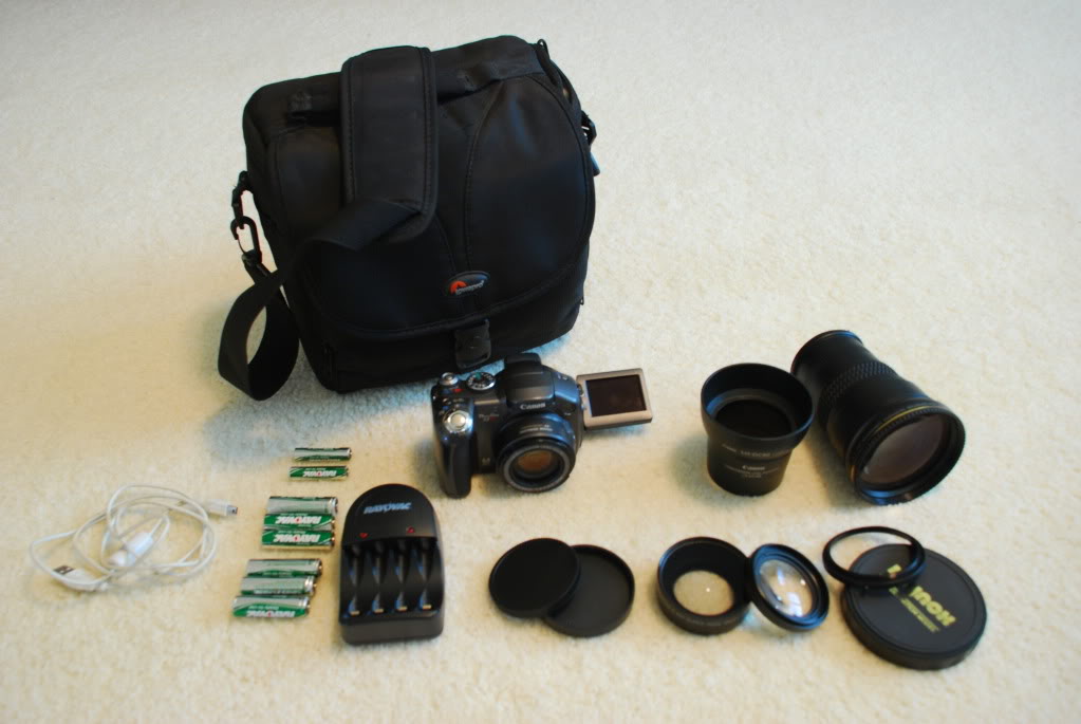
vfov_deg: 43.7
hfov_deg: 61.9
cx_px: 540
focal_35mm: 30
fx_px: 902
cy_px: 362
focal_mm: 20
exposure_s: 1/4
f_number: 4.8
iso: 320
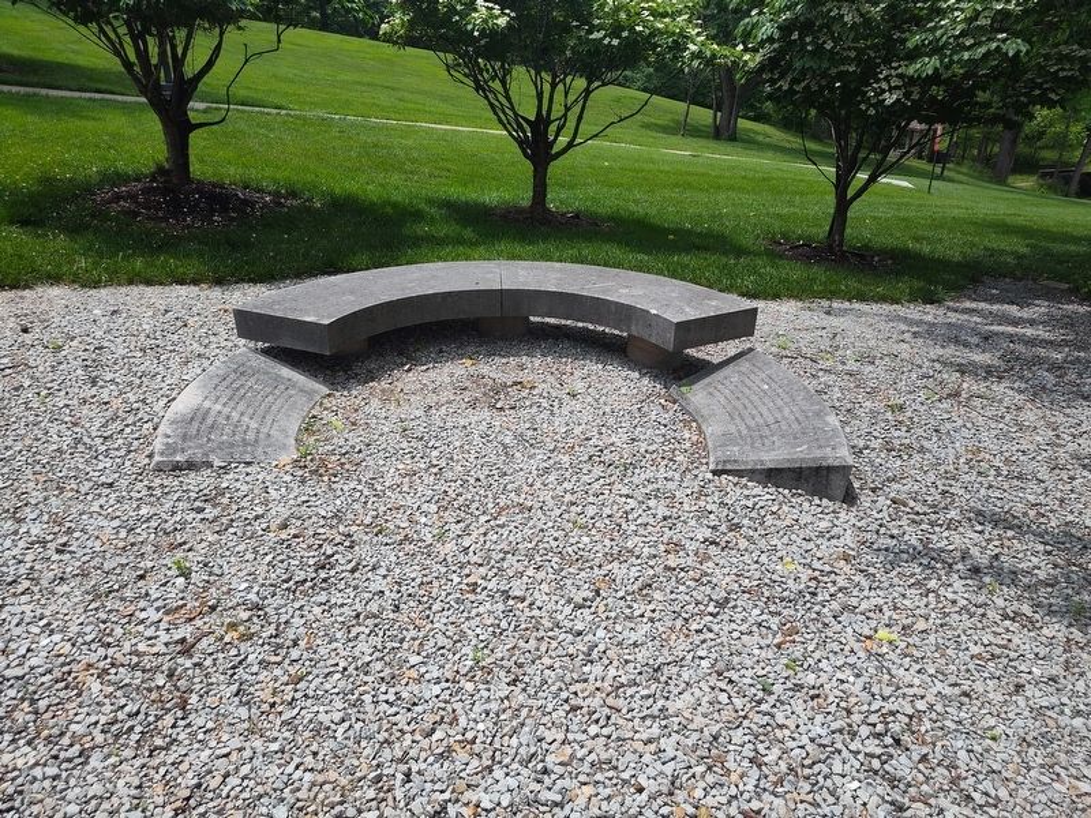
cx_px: 546
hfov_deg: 73.9
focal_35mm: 23
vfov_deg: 58.9
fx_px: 725
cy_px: 409
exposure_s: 1/1190
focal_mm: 5.56
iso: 100
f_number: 1.8
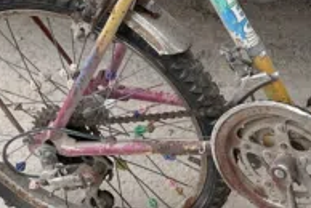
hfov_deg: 20.7
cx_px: 414
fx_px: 770
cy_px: -8
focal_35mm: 89
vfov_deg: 15.1
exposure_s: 1/110
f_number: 1.6
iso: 125
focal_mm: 4.2
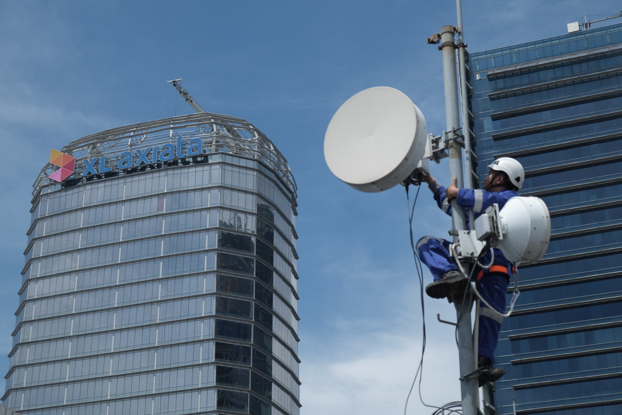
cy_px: 208
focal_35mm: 67
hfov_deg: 30.1
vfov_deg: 20.3
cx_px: 311
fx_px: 1158
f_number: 7.1
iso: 1600
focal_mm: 44.4
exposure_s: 1/5400
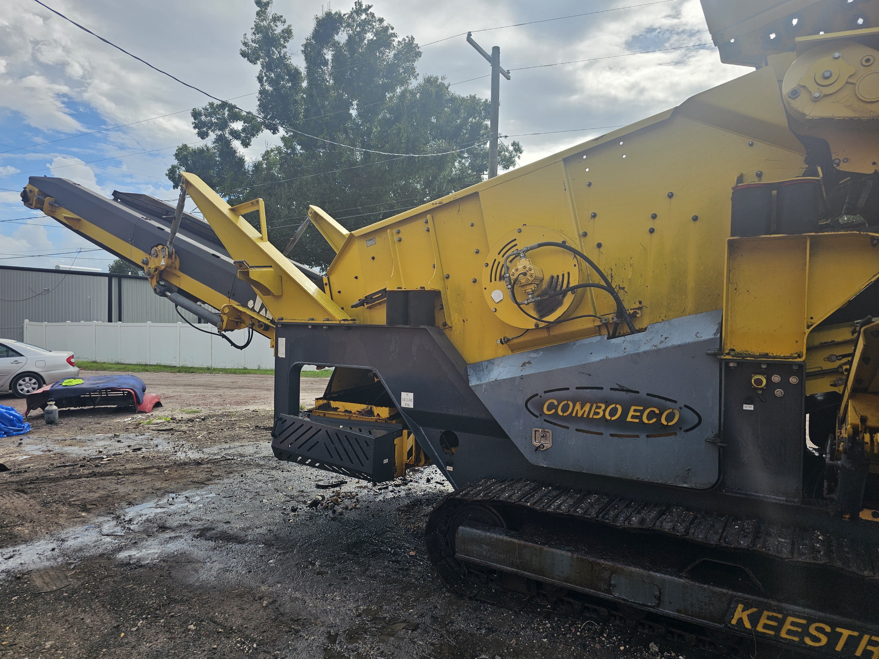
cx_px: 440
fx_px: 584
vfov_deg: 58.9
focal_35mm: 23
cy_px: 330
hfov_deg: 73.9
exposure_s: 1/728
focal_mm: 6.3
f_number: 1.7
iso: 10
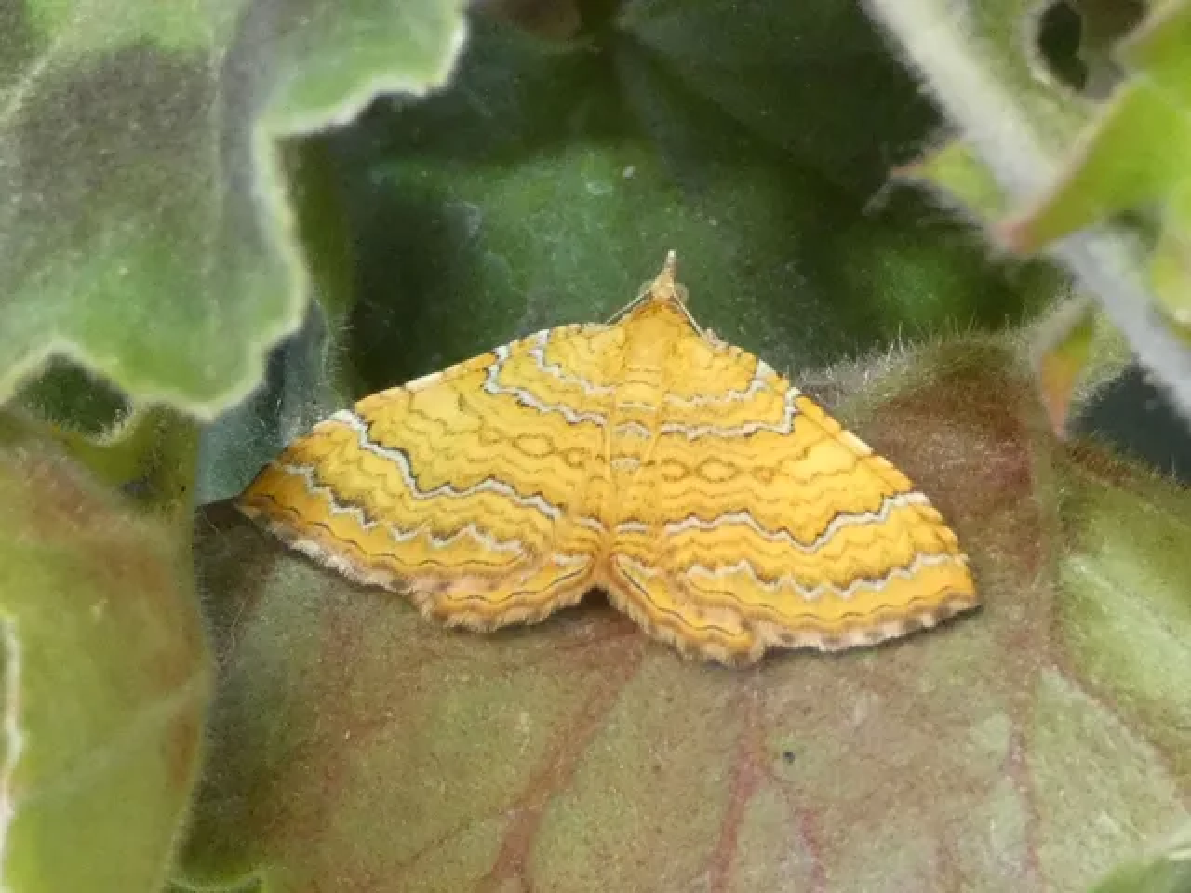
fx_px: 3785
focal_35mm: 110
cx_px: 596
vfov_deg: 13.5
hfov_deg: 17.9
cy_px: 446
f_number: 5
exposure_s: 1/50
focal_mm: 19.7
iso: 500
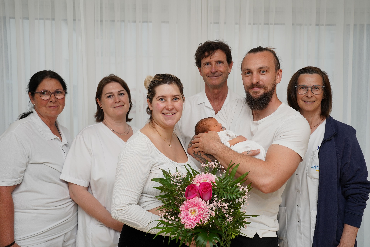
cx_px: 185
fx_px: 370
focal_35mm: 36
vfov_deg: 36.9
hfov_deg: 53.1
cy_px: 124
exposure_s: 1/125
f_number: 8
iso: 400
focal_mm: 36
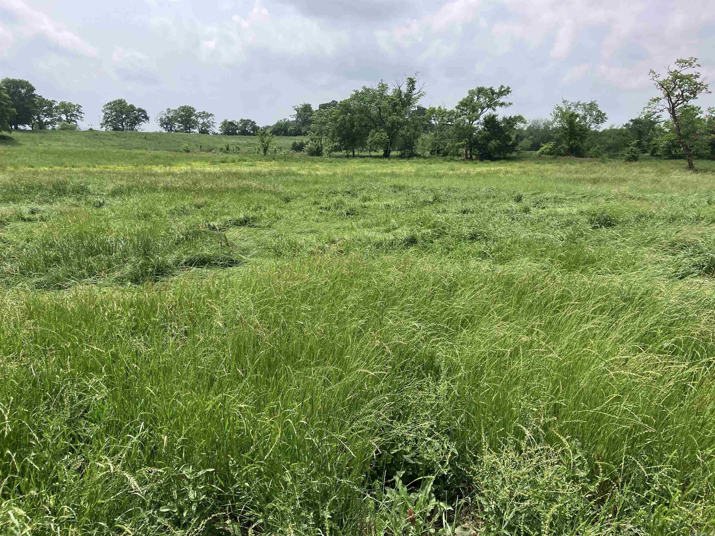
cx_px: 358
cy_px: 268
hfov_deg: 63.4
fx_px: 578
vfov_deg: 49.7
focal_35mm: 28
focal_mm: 3.99
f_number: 1.8
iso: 32
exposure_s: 1/1429
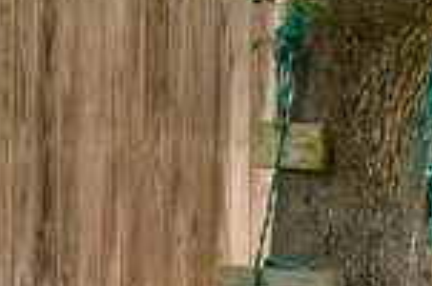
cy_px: -542
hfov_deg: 2.7
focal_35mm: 756
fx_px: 9053
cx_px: 747
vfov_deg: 1.8
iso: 320
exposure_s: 1/800
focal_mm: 70
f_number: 4.5
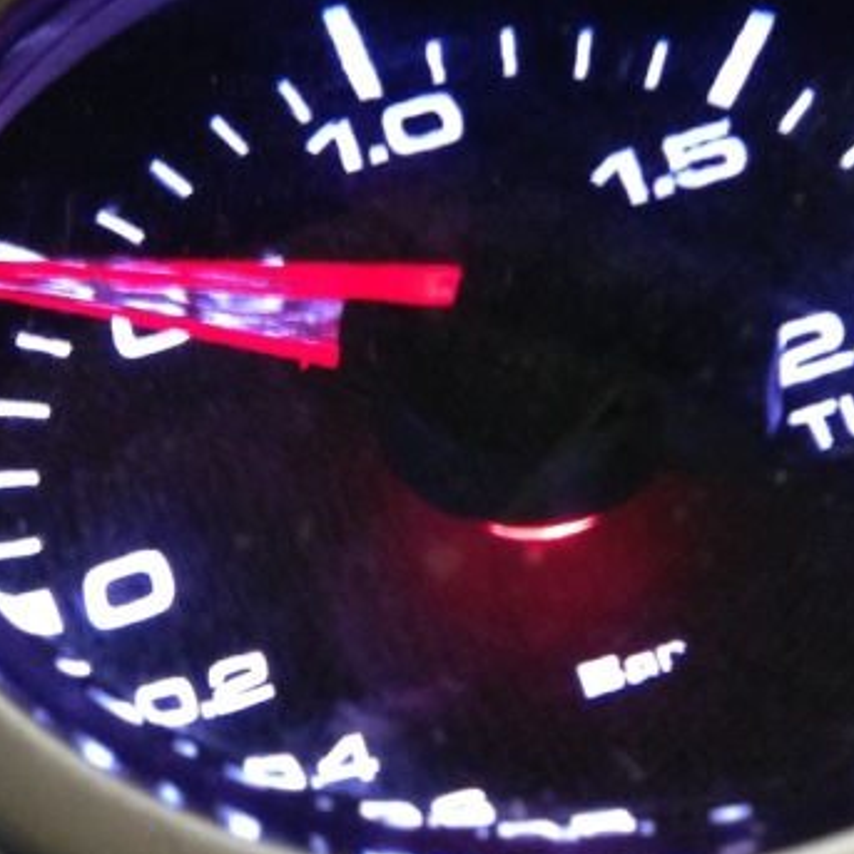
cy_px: 194
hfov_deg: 19.9
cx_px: 468
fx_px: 2428
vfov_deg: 19.8
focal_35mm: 87
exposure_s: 1/20
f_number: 2.4
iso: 320
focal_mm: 4.13
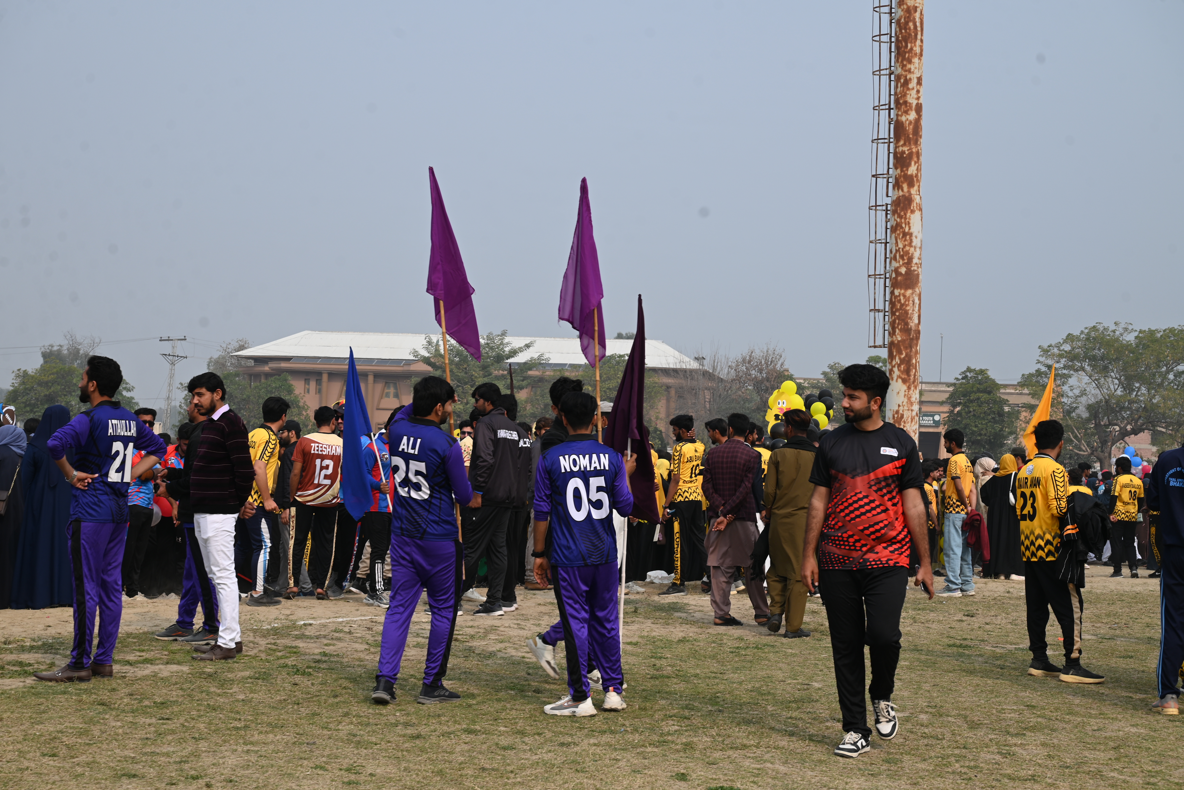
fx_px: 1711
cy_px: 395
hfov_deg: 38.2
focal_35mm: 52
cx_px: 592
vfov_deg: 26.0
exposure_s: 1/250
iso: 100
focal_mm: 52
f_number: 8
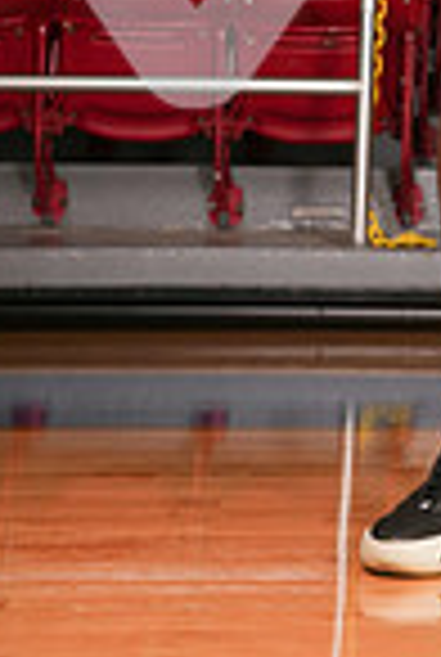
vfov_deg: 15.0
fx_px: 2304
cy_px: -346
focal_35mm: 126
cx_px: 644
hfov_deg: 10.6
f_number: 6.3
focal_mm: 41
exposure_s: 1/200
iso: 250
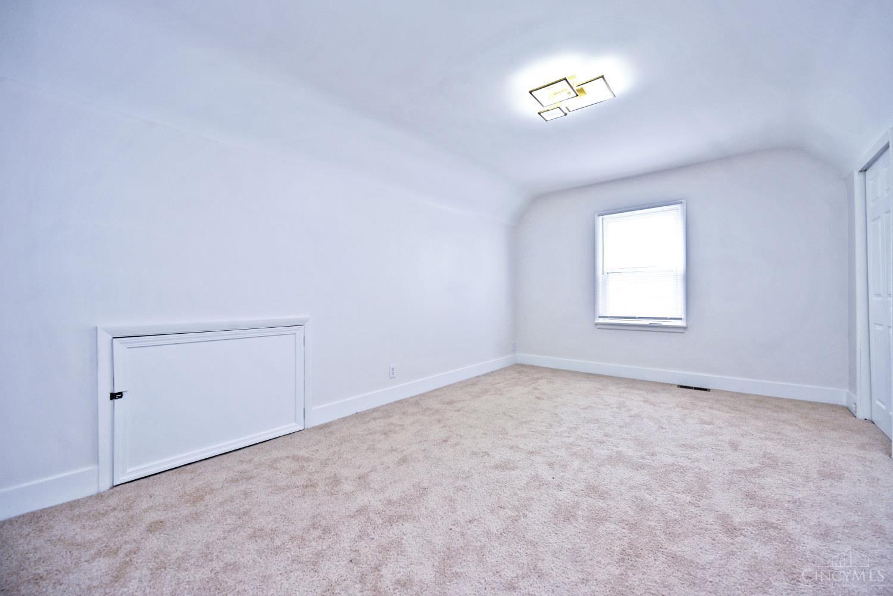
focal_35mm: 14
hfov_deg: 104.3
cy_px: 298
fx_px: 347
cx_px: 446
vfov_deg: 81.2
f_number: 4.5
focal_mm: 14
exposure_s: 1/80
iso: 200
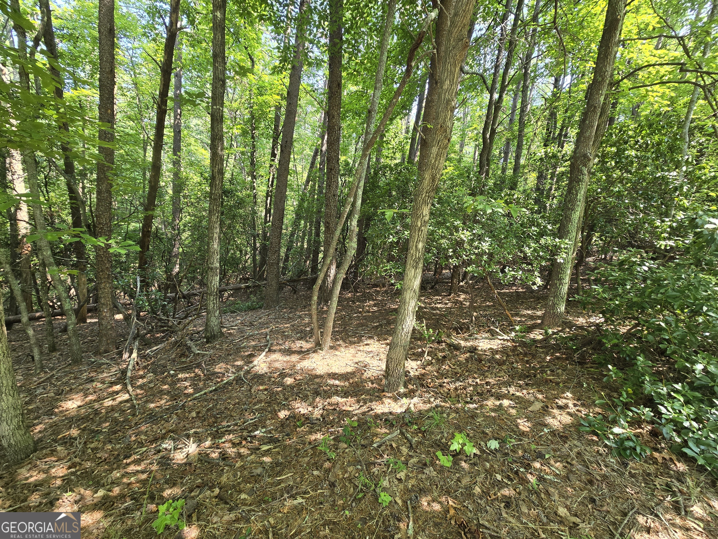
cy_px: 270
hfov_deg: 106.2
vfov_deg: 89.9
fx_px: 270
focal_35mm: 13
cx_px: 359
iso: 100
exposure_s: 1/120
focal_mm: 2.2
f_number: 2.2
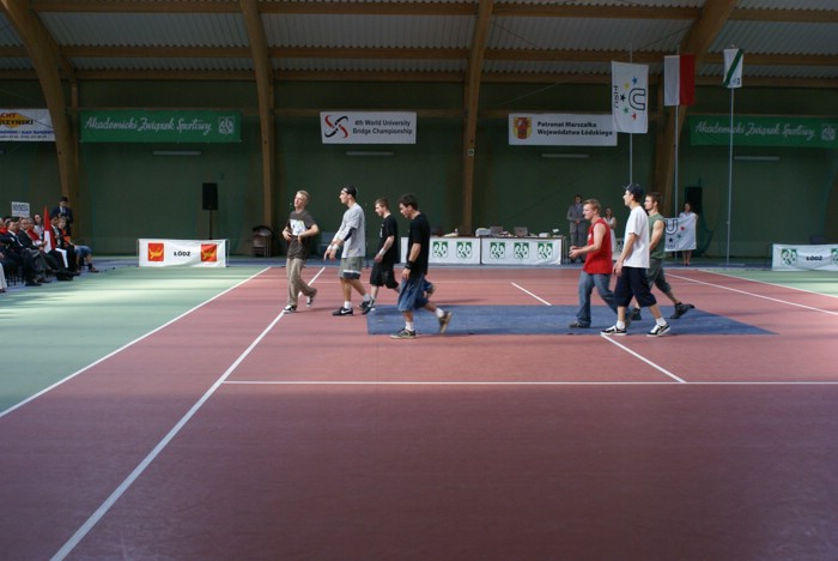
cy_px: 280
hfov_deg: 43.6
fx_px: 1048
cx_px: 419
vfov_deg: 29.9
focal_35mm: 45
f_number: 5.6
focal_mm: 30
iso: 400
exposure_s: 1/80
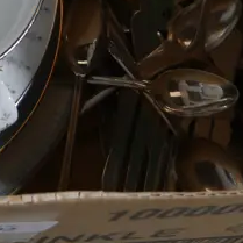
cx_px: -61
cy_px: -329
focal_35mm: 173
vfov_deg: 9.1
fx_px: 1374
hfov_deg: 9.9
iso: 400
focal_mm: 20
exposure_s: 1/60
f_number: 4.4
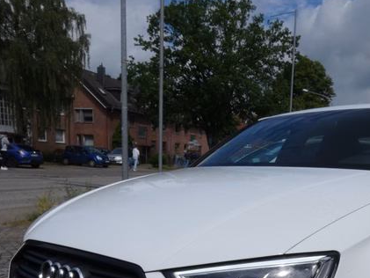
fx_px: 406
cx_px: 240
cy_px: 259
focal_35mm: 38
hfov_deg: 48.3
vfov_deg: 35.2
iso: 80
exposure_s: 1/1000
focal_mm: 3.6
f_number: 5.6
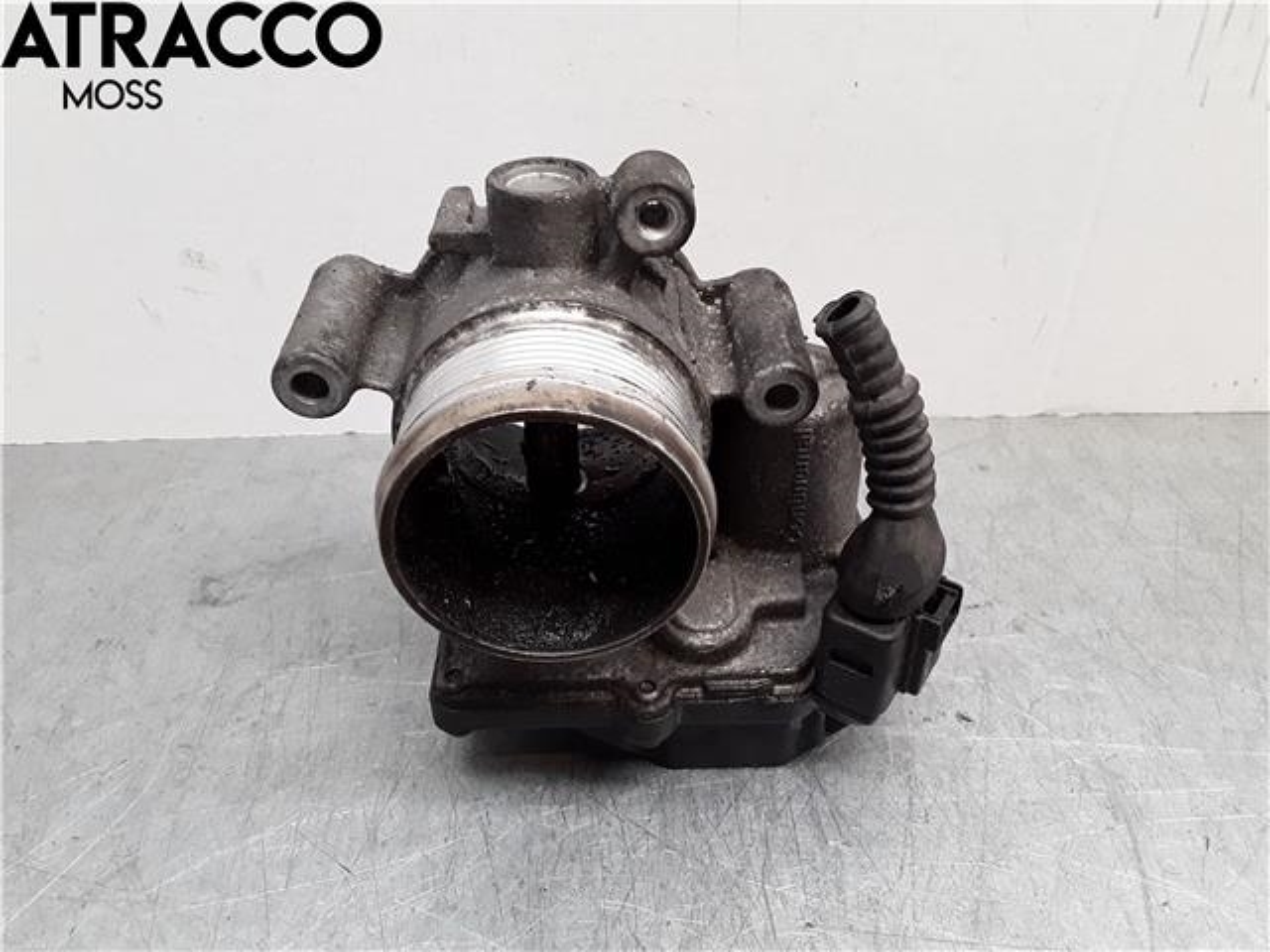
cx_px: 635
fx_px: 1027
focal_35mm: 28
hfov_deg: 63.4
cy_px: 476
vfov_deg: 49.7
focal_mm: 2.91
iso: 50
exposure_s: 1/50
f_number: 1.9
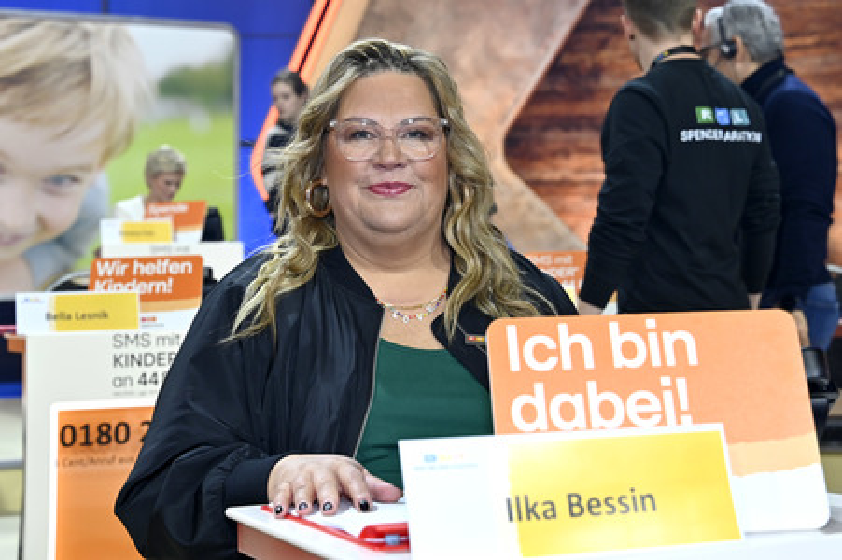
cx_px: 421
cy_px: 280
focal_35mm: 44
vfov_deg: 30.5
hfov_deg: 44.5
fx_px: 1028
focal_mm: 44
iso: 1000
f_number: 4
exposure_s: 1/200
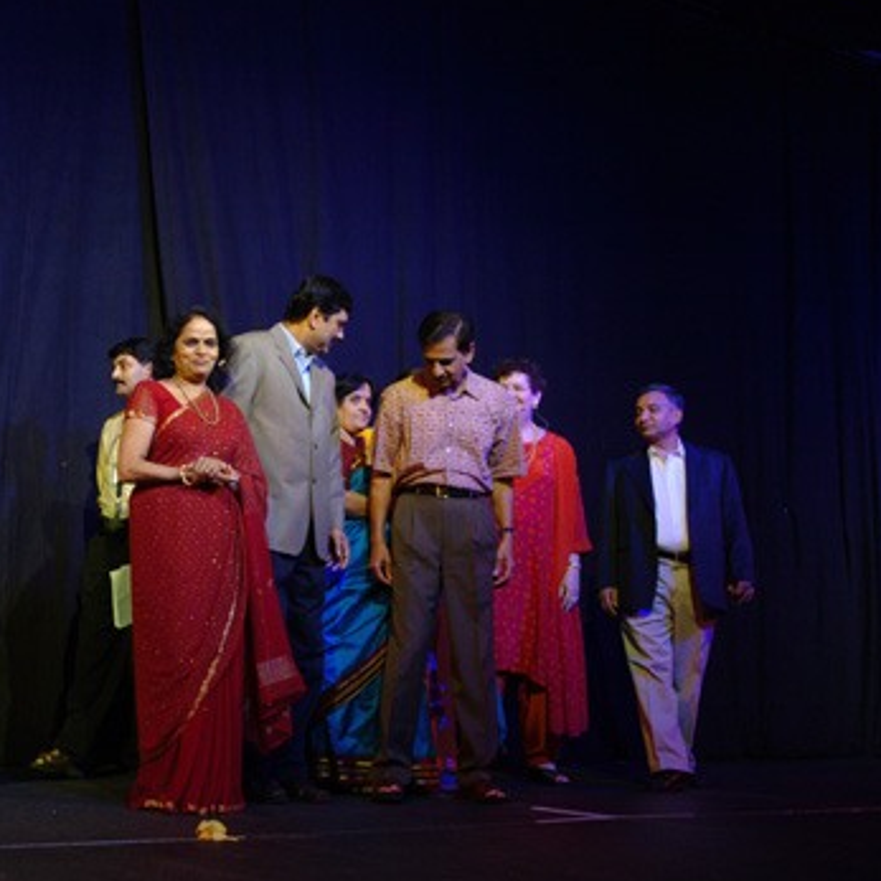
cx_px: 127
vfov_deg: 38.3
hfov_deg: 36.5
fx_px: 1267
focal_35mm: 44
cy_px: 474
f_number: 2.8
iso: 400
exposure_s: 1/60
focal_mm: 20
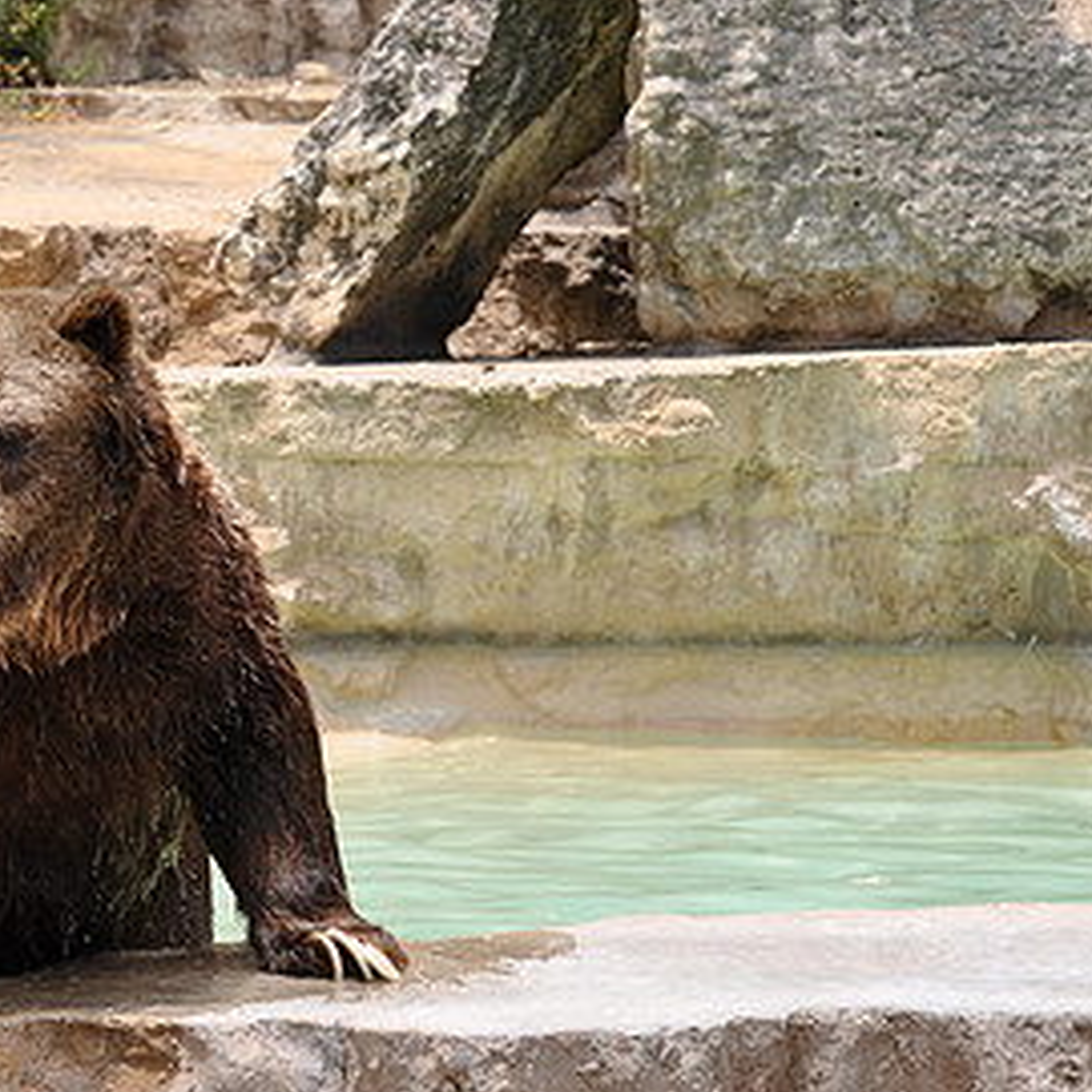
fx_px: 6817
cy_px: 385
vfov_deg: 9.2
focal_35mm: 191
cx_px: 28
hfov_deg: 9.1
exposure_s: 1/640
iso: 200
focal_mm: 70
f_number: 6.3
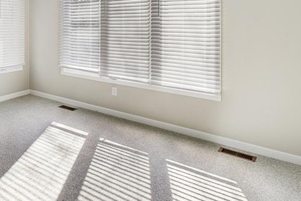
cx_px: 27
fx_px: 259
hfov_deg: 52.5
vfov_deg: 39.7
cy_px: 26
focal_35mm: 31
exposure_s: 1/45
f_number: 8
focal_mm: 10
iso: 100
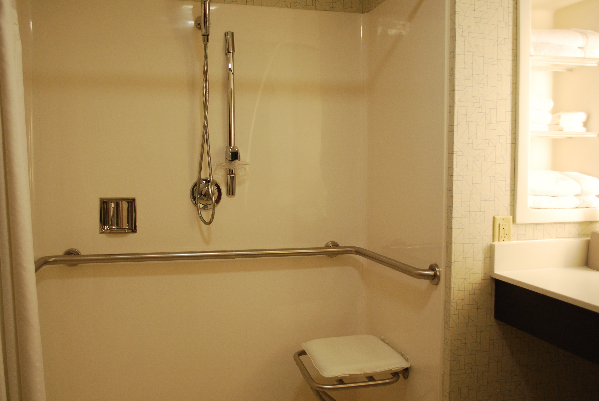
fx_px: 583
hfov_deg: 54.4
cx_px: 299
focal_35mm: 35
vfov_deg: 37.9
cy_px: 210
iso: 400
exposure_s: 1/25
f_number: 4
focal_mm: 22
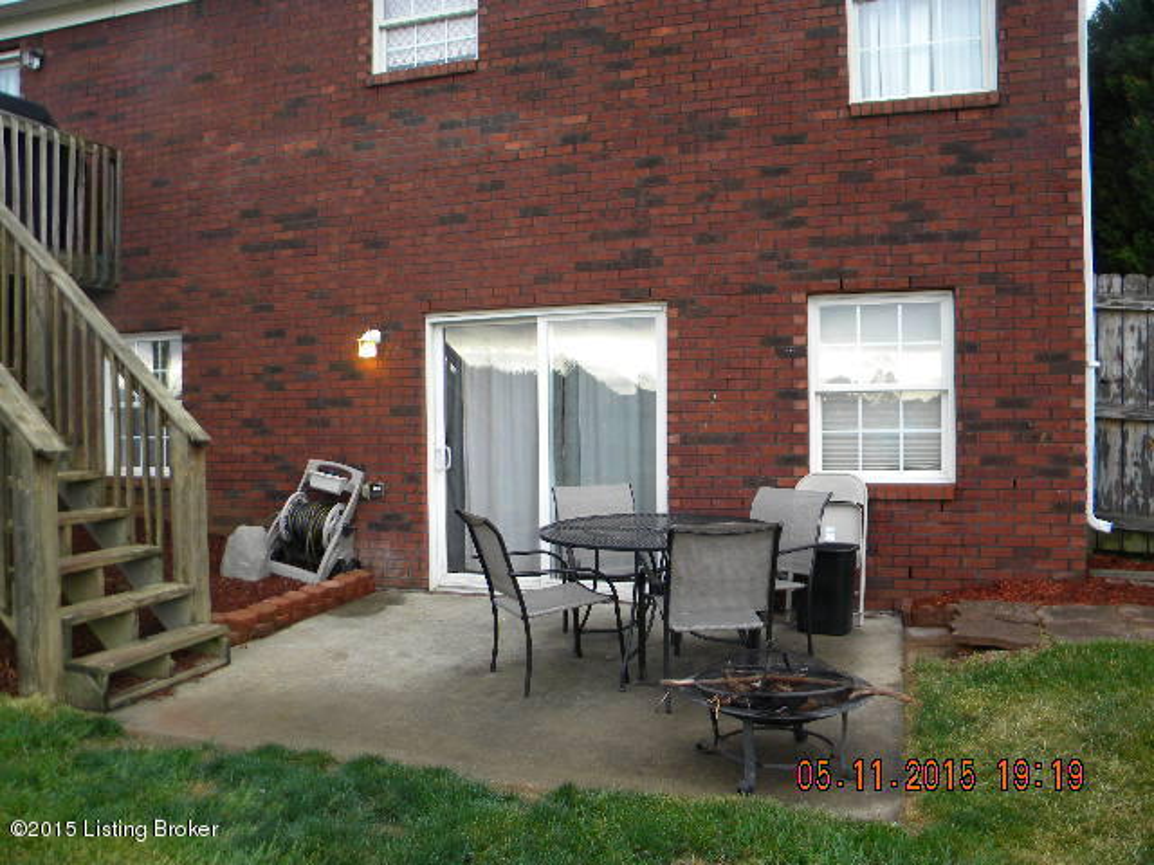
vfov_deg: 49.7
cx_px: 577
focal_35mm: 28
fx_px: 933
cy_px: 432
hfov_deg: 63.4
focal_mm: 5
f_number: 3.5
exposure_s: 1/69.7
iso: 80
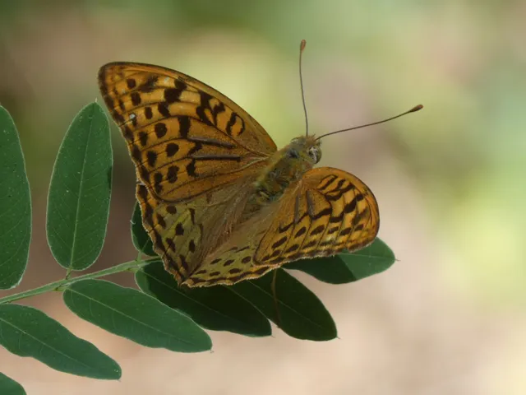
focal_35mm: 600
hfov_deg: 3.3
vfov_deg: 2.5
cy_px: 198
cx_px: 263
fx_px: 9117
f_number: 5.6
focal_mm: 107.6
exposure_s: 1/100
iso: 160
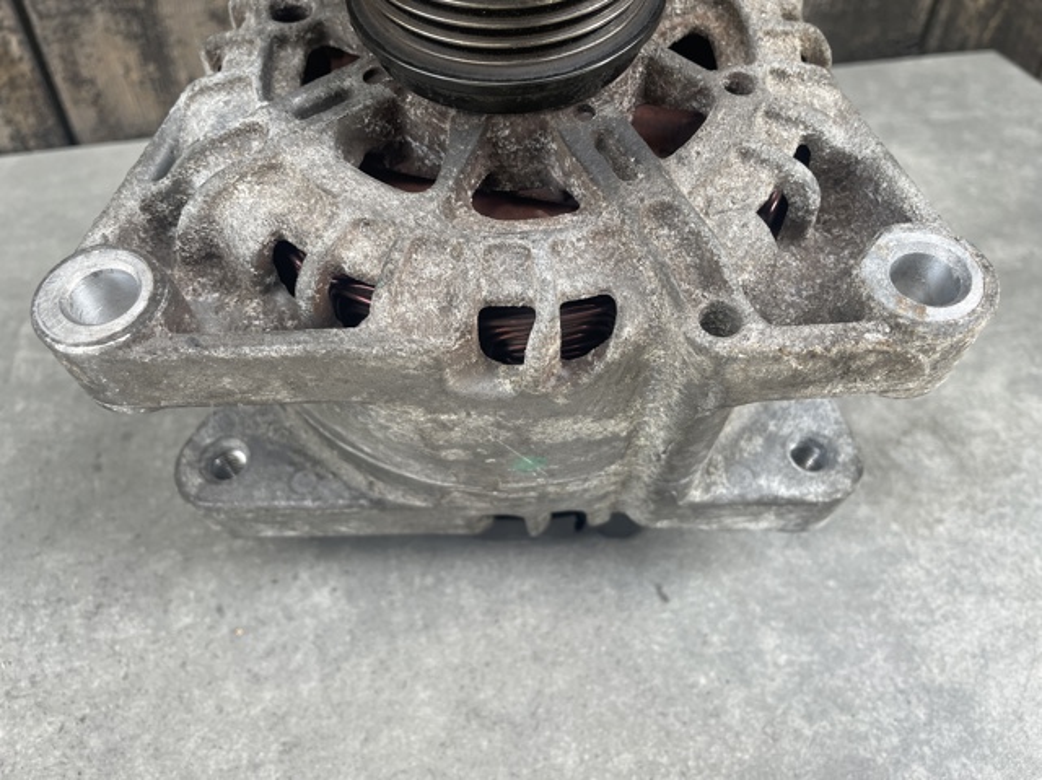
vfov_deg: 53.0
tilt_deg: -48.0
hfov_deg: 67.3
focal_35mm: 26
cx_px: 521
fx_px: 782
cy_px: 390
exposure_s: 1/121
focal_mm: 4.2
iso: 40
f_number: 1.6
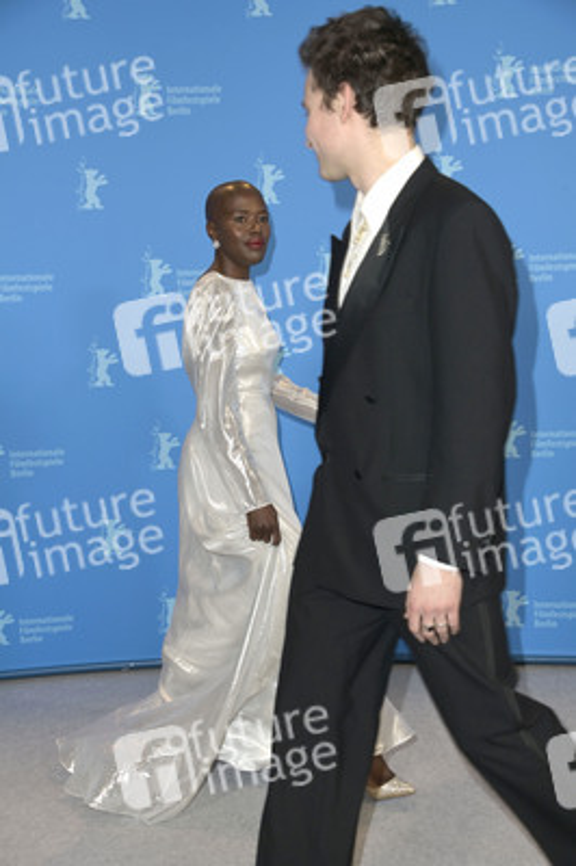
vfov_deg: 38.2
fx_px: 1250
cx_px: 288
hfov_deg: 25.9
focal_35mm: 52
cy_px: 433
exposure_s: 1/250
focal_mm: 52
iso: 1000
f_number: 5.6
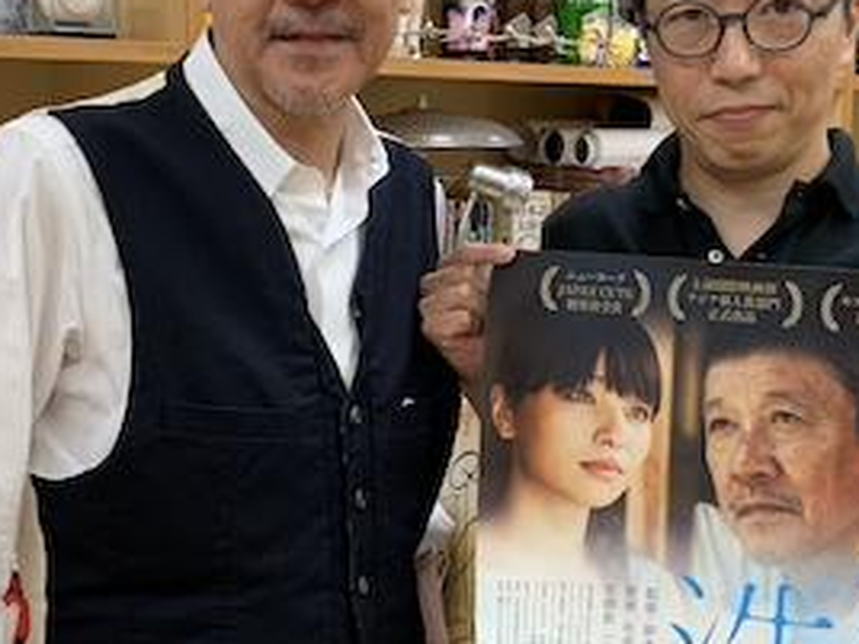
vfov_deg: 23.6
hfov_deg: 31.0
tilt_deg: -11.3
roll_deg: -1.4
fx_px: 1539
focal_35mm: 62
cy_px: 372
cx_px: 545
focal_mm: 4.25
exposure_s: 1/60
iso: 64
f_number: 1.8
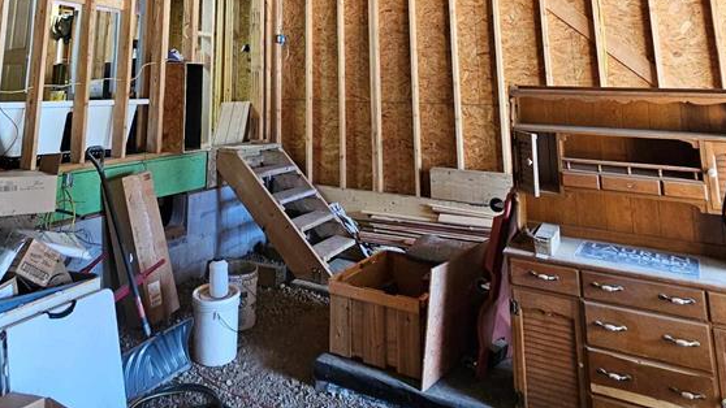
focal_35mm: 26
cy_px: -27
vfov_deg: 37.9
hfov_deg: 71.0
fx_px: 501
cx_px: 284
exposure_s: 1/60
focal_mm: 2.2
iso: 250
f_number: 2.2
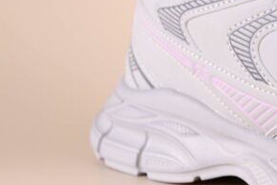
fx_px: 816
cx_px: 364
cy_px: 91
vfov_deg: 12.9
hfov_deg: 18.0
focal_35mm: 106
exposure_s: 1/80
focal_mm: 26
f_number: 4.5
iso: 100
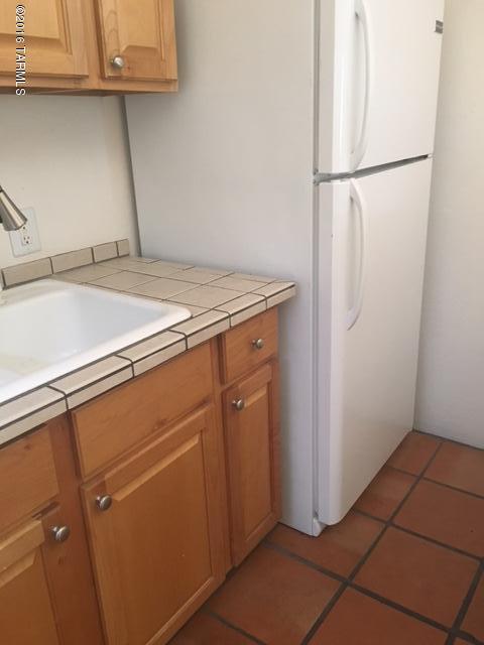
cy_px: 322
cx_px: 242
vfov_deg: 61.7
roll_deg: +1.7
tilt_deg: -19.7
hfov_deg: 48.2
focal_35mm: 29
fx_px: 541
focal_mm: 4.15
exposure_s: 1/30
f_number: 2.2
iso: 200
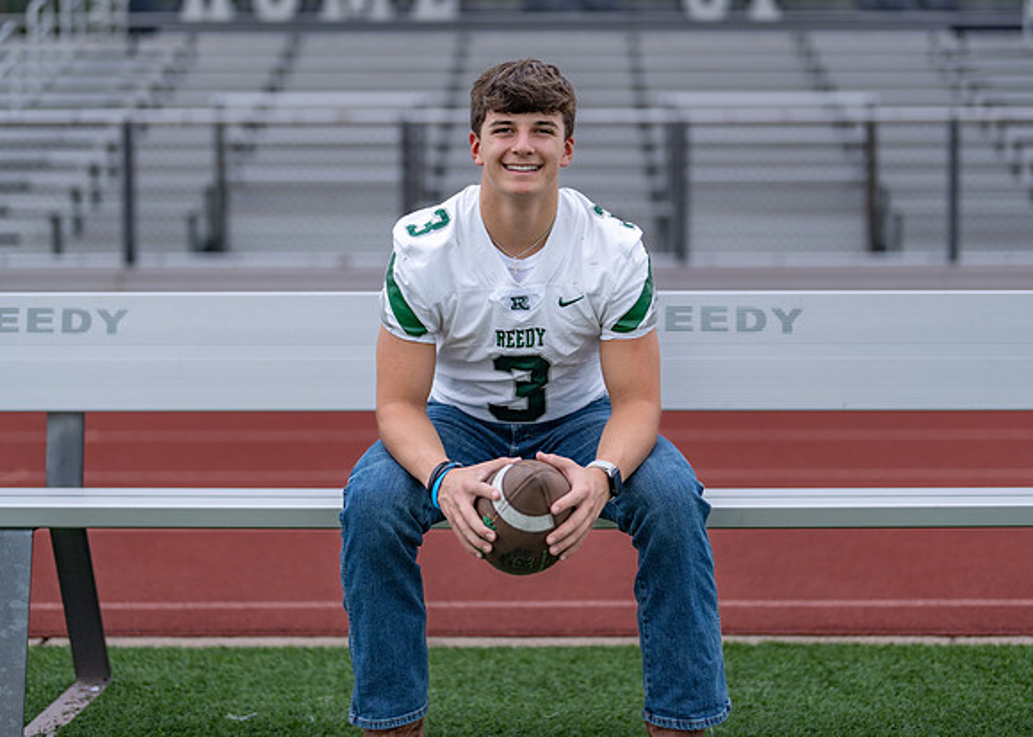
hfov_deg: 30.7
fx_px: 1884
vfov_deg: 22.1
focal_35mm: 64
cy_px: 303
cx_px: 547
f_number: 1.2
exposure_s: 1/800
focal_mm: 50
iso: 320
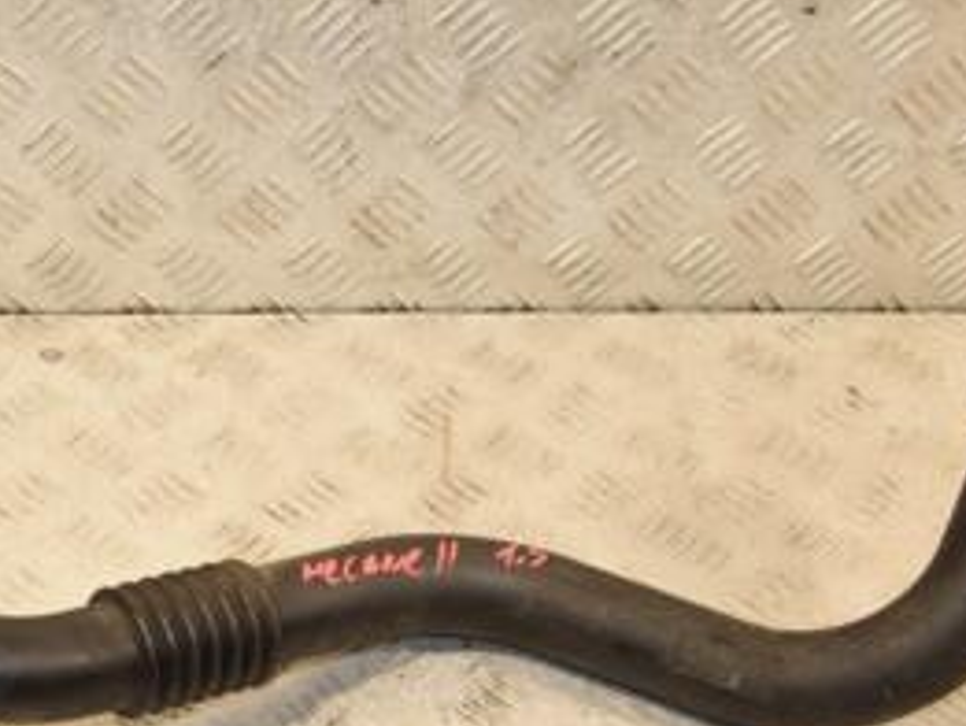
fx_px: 2038
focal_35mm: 73
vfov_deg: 20.1
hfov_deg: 26.0
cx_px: 148
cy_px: 500
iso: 800
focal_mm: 22
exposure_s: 1/200
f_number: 7.1
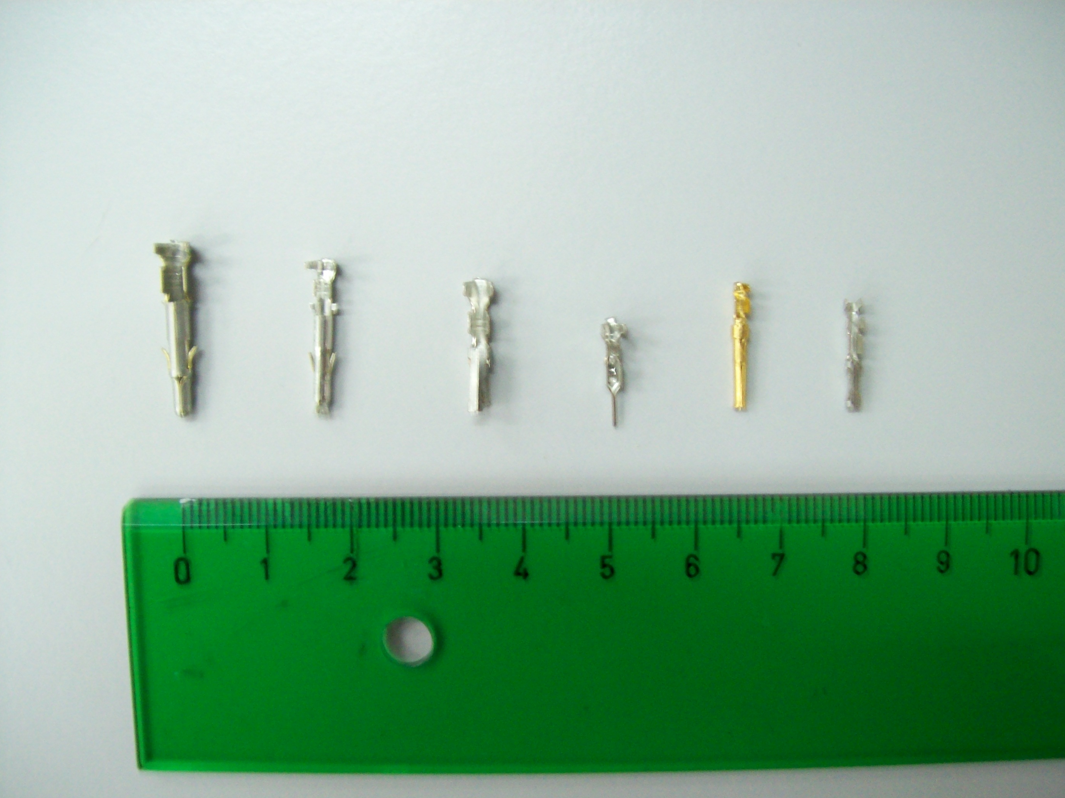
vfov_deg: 38.6
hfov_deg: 50.2
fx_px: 1138
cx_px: 538
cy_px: 410
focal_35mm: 37
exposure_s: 1/8
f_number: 2.7
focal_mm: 6
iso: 182
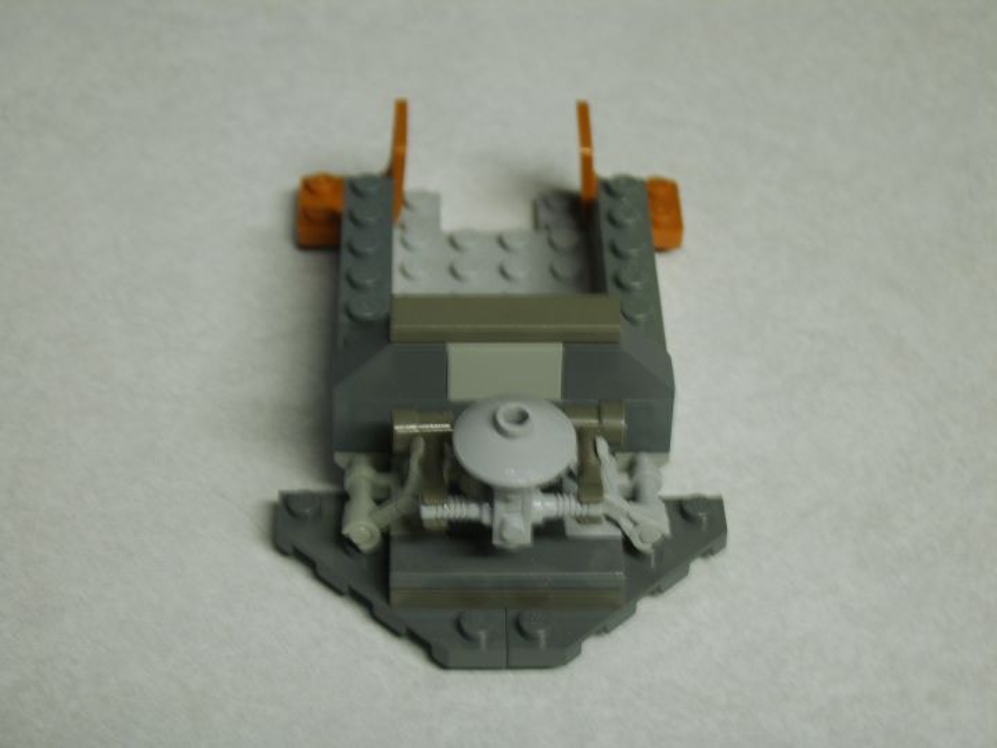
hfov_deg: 27.8
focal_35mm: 70
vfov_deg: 21.0
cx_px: 498
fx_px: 2016
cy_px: 374
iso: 71
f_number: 4
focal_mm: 18.38
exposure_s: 1/5
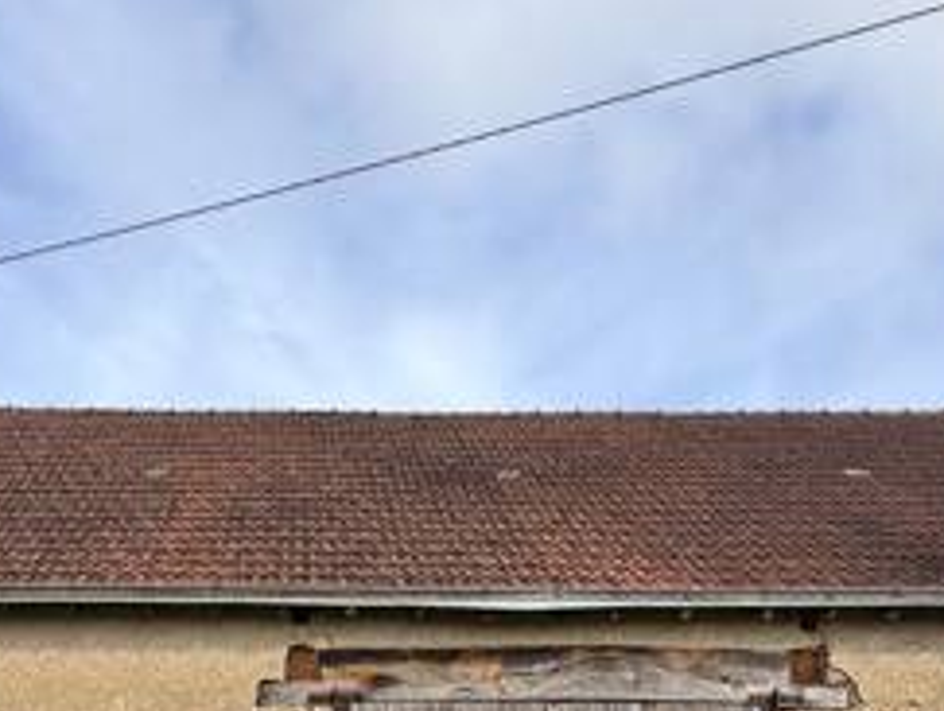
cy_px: 936
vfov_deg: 26.5
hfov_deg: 40.2
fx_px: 1256
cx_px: 253
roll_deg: -0.2
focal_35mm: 46
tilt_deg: +1.9
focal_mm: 2.22
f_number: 2.2
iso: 25
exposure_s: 1/770
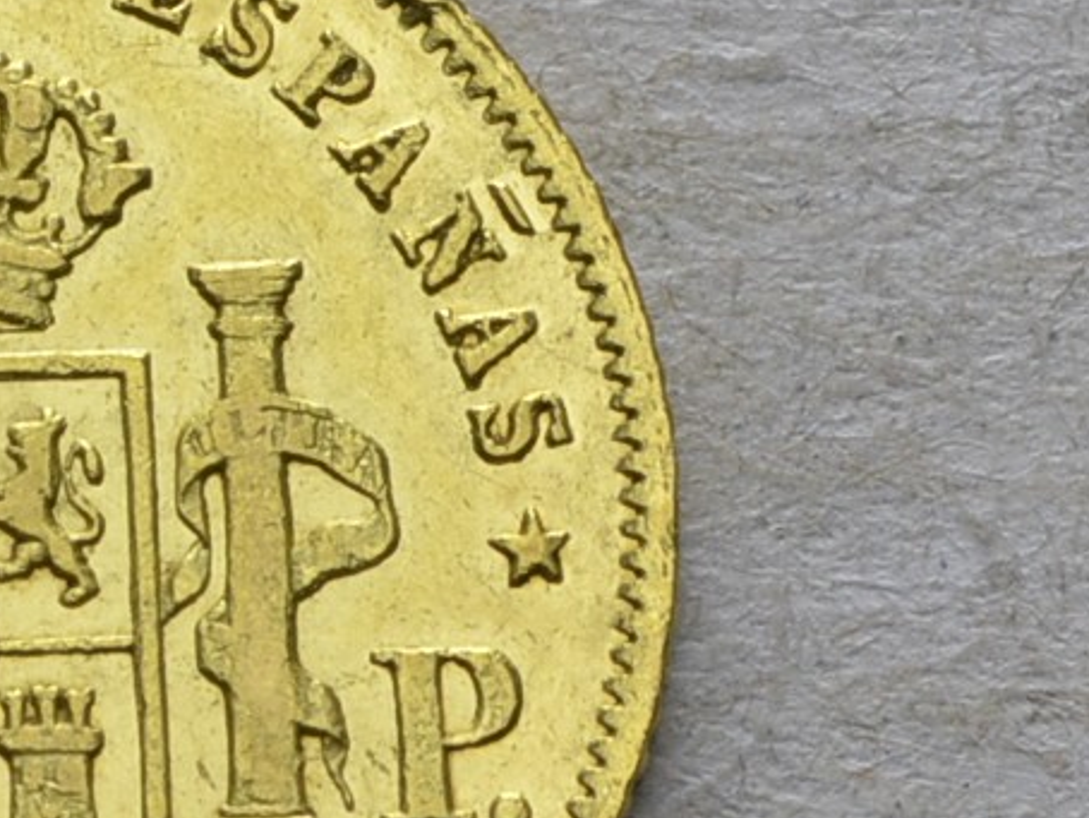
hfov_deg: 4.6
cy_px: 549
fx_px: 13522
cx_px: -86
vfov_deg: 3.5
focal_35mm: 430
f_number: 14
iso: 400
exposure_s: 1/250
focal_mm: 55
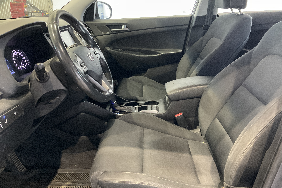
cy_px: 88
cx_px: 145
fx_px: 243
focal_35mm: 31
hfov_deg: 60.3
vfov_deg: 42.3
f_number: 1.8
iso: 320
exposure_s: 1/40
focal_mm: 3
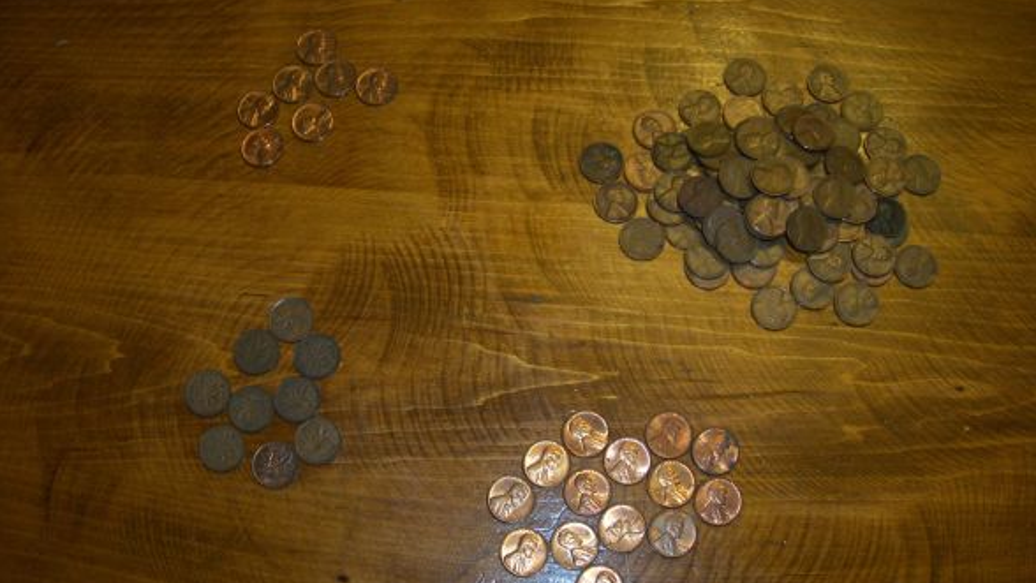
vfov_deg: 29.7
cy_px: 331
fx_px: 1099
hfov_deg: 50.5
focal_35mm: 40
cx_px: 525
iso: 100
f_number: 2.8
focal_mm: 5.85
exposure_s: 1/30
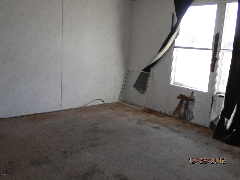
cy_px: 90
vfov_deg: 42.9
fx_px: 229
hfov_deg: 55.4
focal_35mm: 33
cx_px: 120
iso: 100
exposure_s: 1/60
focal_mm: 6
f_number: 3.4
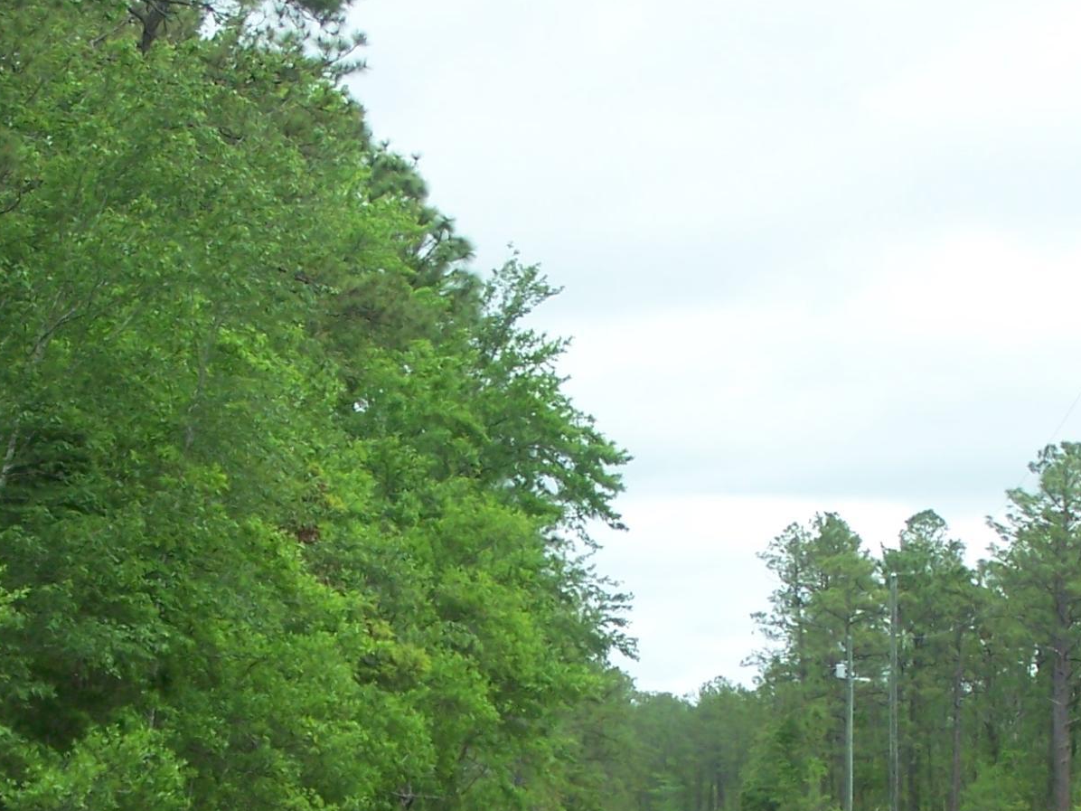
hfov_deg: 13.3
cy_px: 927
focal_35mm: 148
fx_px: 4622
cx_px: 595
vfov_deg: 9.9
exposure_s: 1/200
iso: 64
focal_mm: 9.8
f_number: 3.1
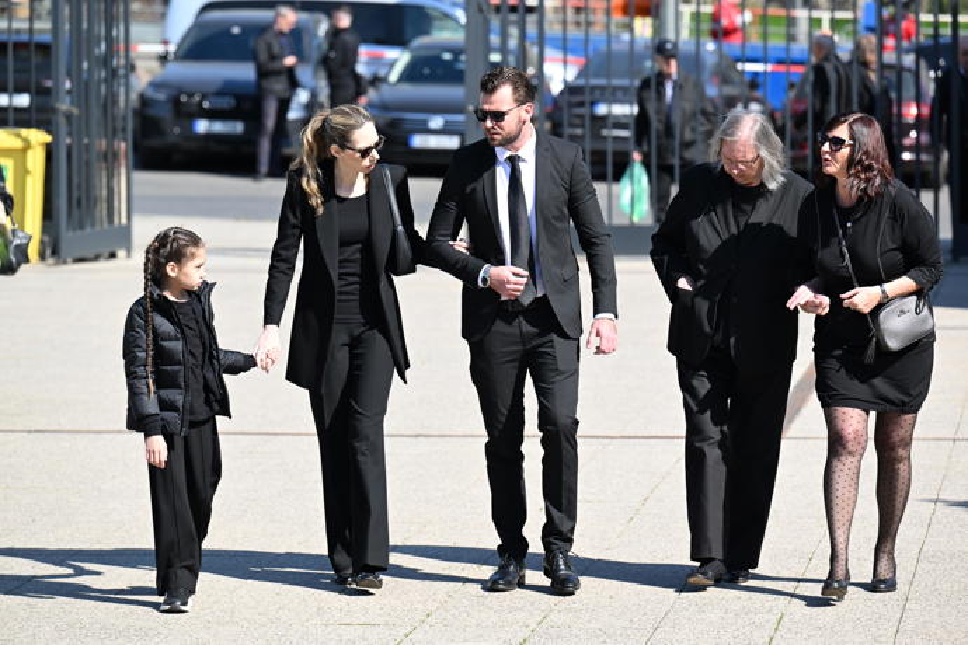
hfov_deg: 11.4
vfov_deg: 7.6
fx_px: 4840
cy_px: 322
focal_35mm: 180
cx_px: 484
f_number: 5
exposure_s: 1/2000
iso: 500
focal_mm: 180
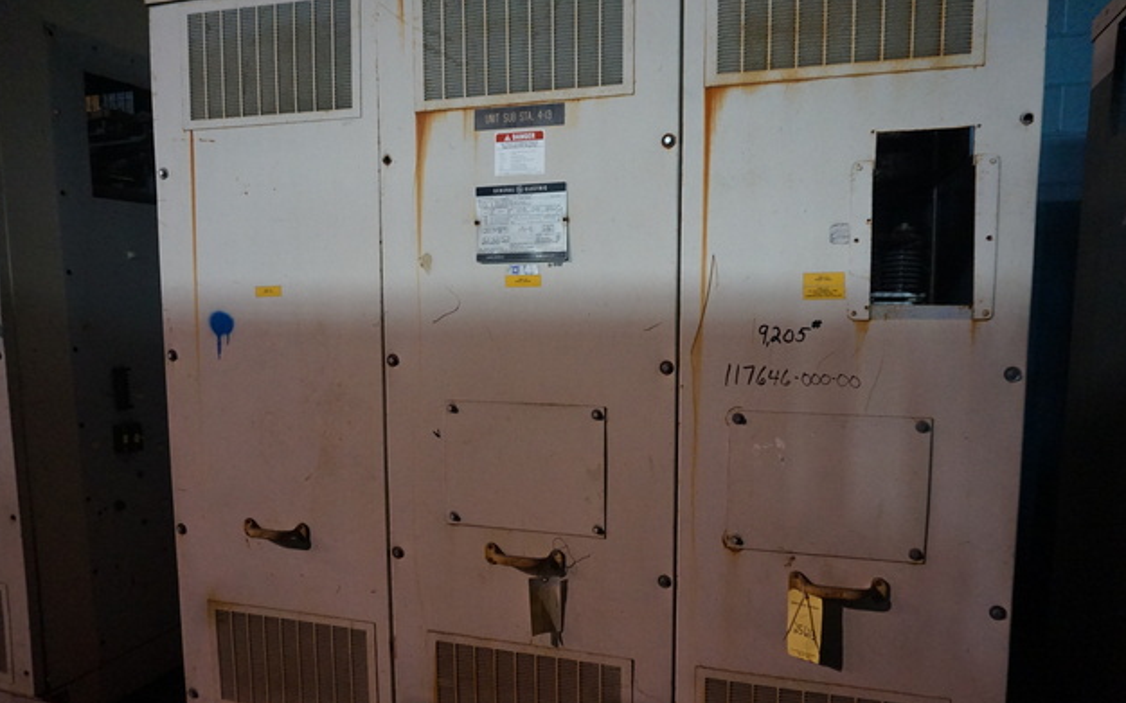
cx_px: 567
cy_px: 380
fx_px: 767
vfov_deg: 49.2
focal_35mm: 25
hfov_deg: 72.6
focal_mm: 16
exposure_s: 1/80
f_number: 3.5
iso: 3200
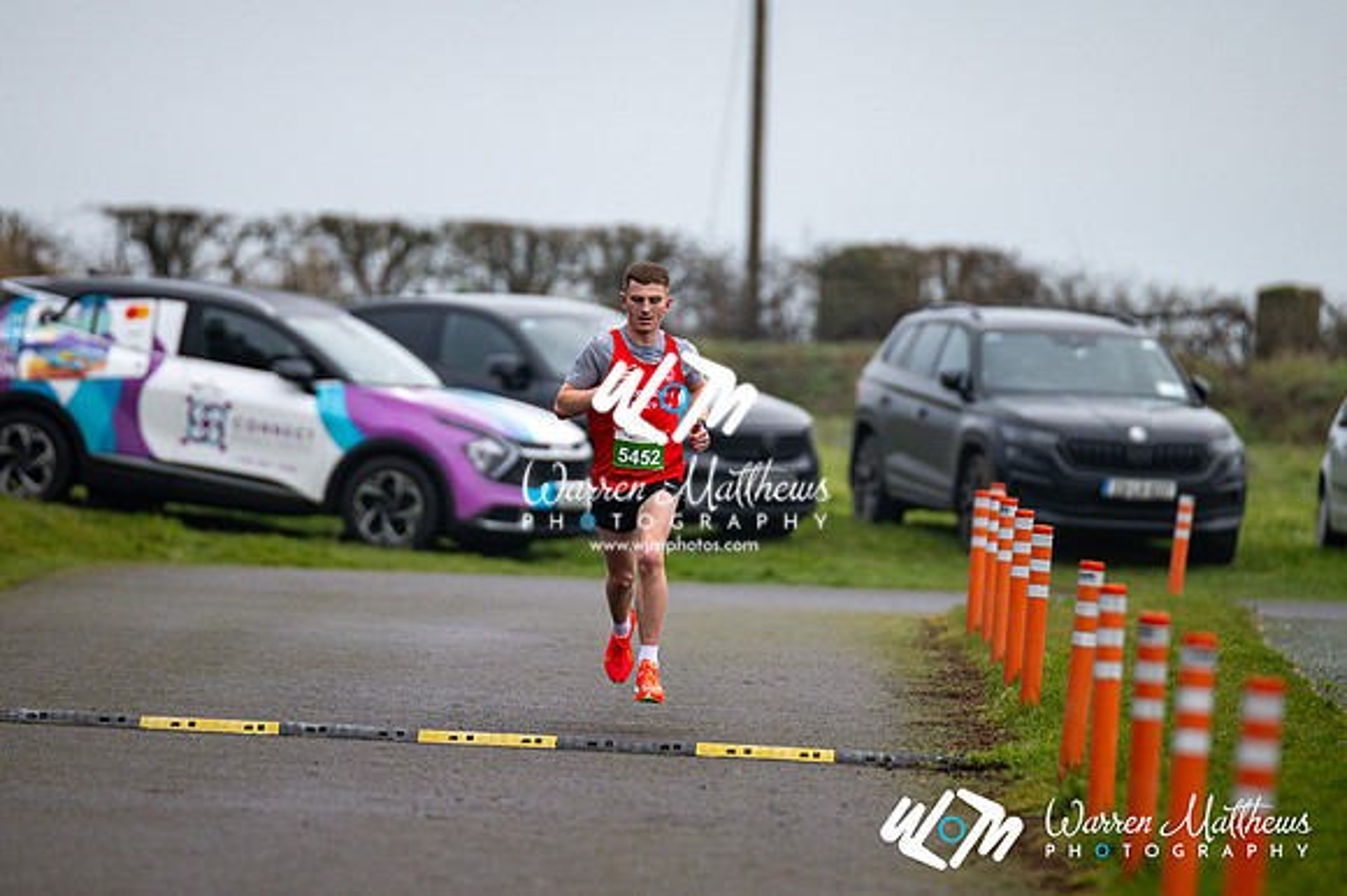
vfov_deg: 3.1
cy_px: 448
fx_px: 16827
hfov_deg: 4.6
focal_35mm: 450
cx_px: 674
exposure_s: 1/1600
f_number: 2.8
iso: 280
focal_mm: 300
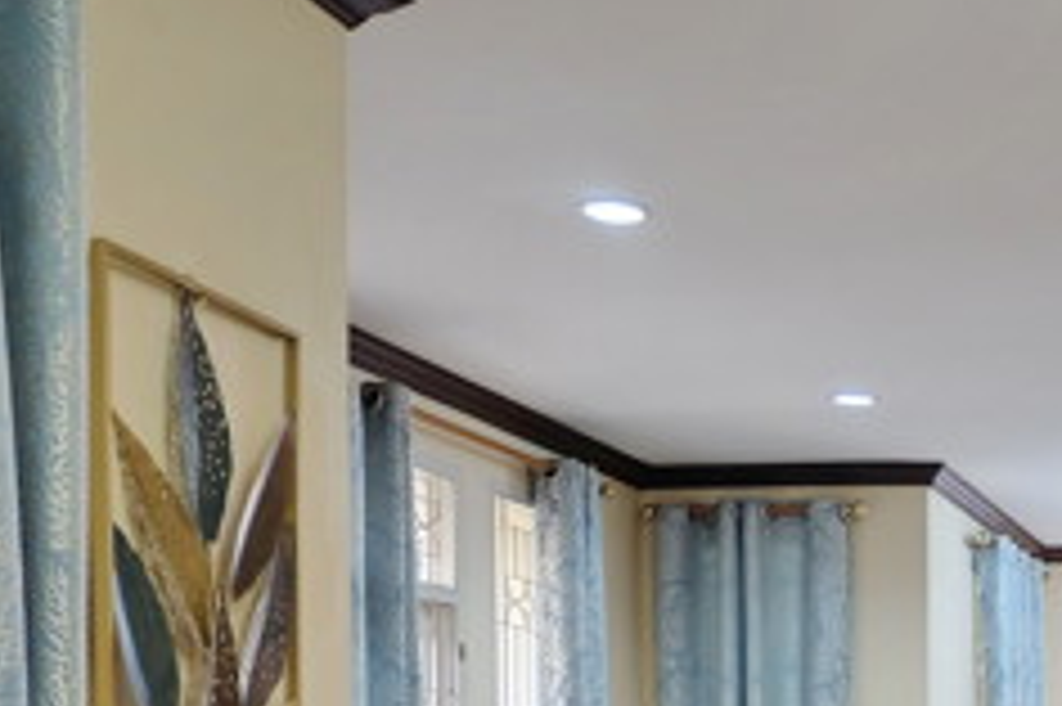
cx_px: 1305
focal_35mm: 61
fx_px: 1798
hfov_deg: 28.3
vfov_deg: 20.7
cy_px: 863
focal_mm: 16
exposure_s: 1/42
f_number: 3.5
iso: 400
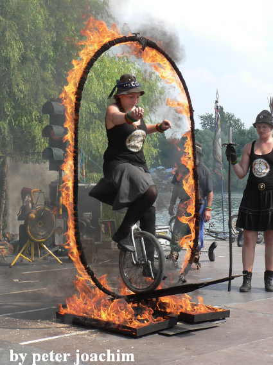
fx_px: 736
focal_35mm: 70
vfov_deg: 27.8
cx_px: 136
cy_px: 182
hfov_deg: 21.0
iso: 64
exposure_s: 1/320
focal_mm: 12
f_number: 4
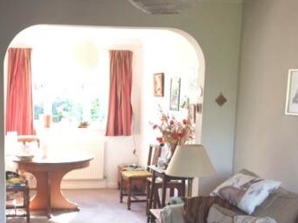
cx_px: 65
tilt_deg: -7.3
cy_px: 159
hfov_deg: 37.0
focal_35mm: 50
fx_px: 430
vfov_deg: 28.8
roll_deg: -1.0
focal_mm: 4.15
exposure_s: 1/60
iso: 40
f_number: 2.2
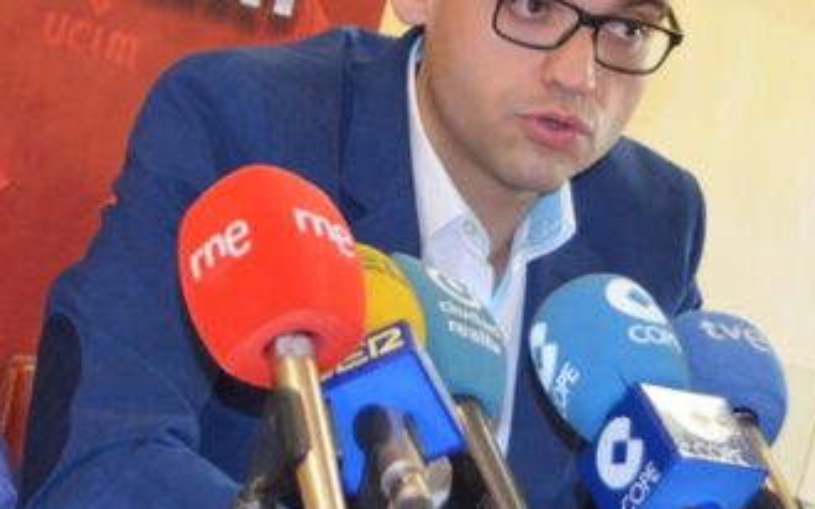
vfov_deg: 9.2
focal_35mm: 142
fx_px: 3153
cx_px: 79
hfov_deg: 14.6
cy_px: 95
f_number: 5
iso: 1250
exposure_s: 1/60
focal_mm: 40
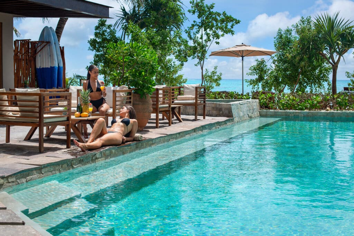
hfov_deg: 39.6
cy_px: 118
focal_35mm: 50
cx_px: 177
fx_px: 492
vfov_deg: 27.0
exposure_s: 1/400
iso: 200
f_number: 8
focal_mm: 50
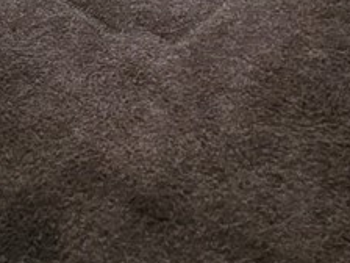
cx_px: 297
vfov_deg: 10.0
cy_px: -604
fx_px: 940
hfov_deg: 20.8
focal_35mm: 93
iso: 50
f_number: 2.2
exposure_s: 1/178
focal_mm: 2.2
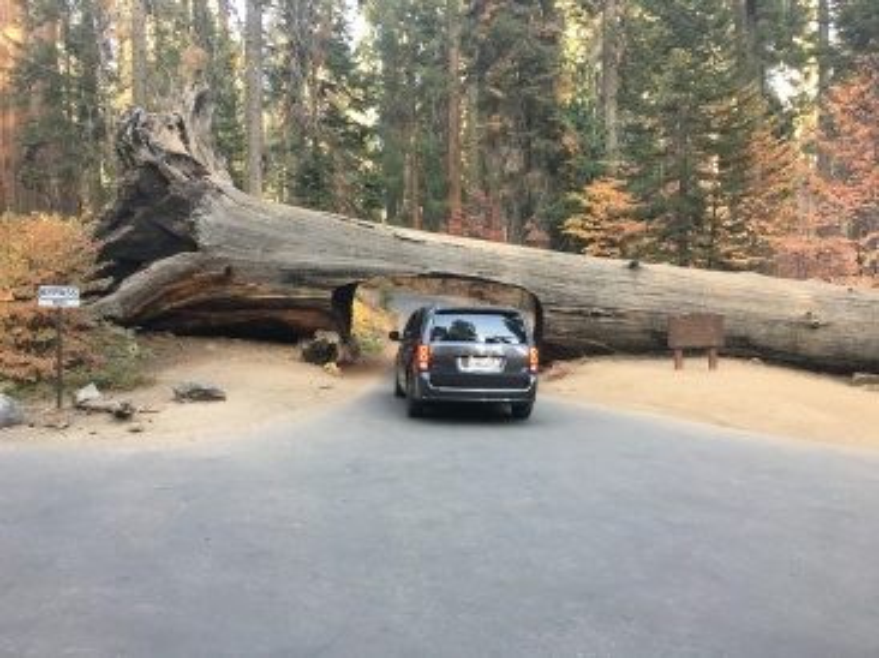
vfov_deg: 48.2
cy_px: 329
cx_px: 440
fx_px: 736
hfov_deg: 61.7
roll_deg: +2.1
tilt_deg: +0.7
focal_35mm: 29
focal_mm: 4.15
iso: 40
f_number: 2.2
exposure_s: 1/30
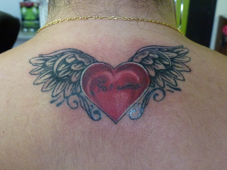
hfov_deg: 47.9
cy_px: 85
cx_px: 114
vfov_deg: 36.8
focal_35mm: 39
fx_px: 256
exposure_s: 1/40
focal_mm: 6.8
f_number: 3.8
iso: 800
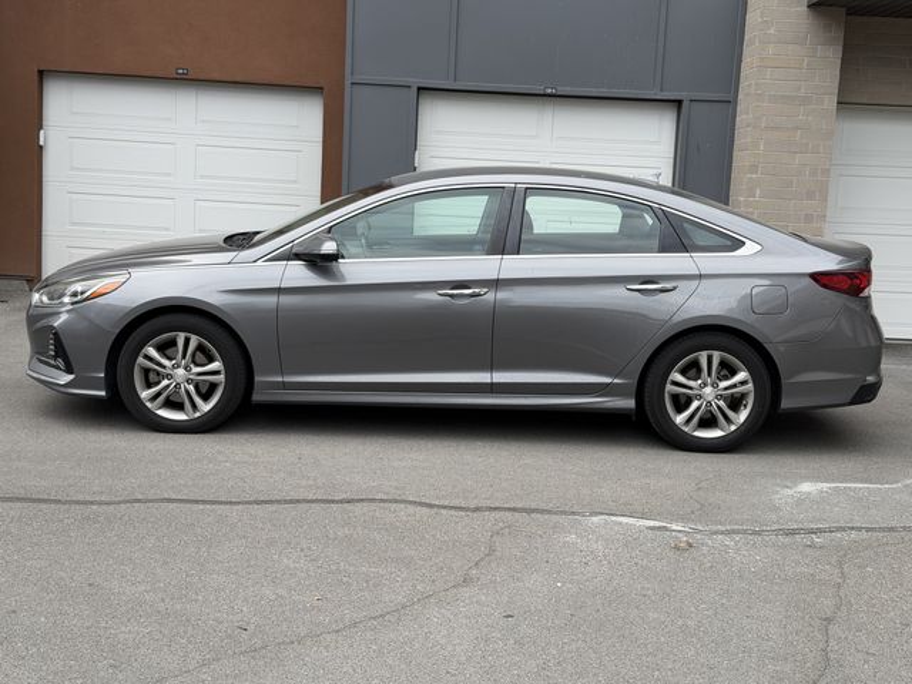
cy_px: 342
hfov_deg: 39.7
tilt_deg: -6.7
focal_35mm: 48
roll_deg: -2.7
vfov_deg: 30.3
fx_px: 1265
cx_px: 456
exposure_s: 1/1484
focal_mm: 6.76
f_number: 1.78
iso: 64
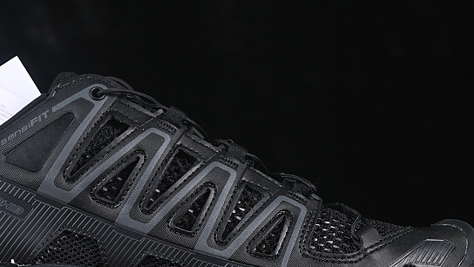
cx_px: 141
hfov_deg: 13.8
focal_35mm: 156
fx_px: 1961
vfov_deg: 7.8
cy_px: 164
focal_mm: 50
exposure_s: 1/60
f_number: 6.3
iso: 160
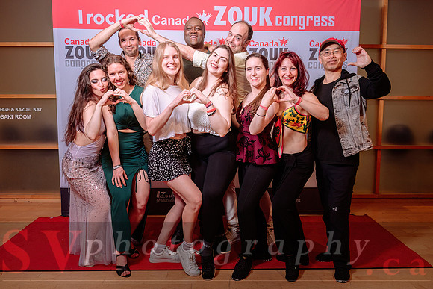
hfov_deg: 57.4
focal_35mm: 33
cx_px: 216
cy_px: 131
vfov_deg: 40.1
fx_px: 395
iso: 500
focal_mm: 30
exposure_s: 1/100
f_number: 5
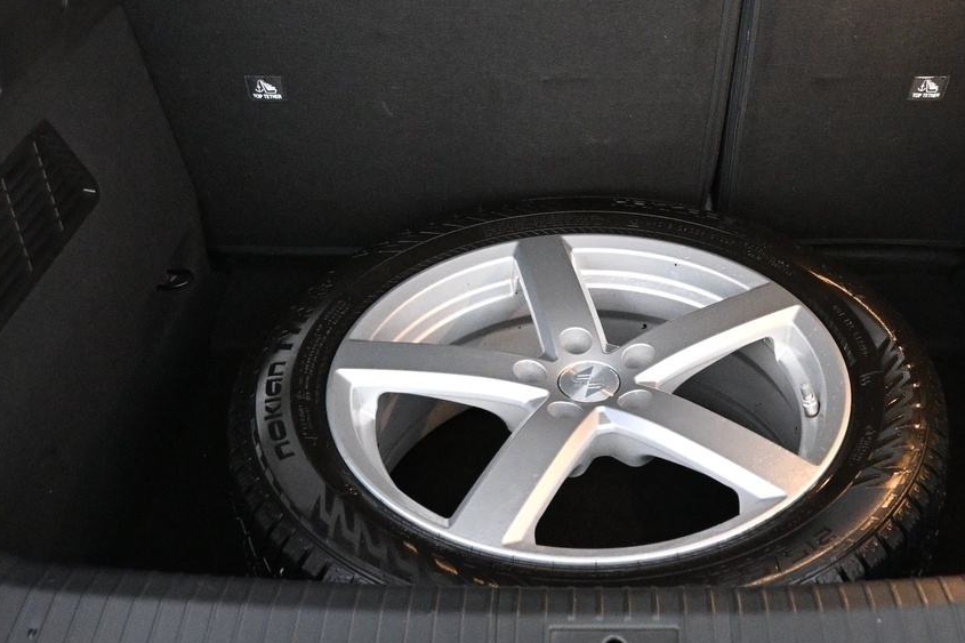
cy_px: 206
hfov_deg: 42.4
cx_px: 603
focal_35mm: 46
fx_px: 1233
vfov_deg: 29.0
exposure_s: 1/60
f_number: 3.5
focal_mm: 16
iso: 5000
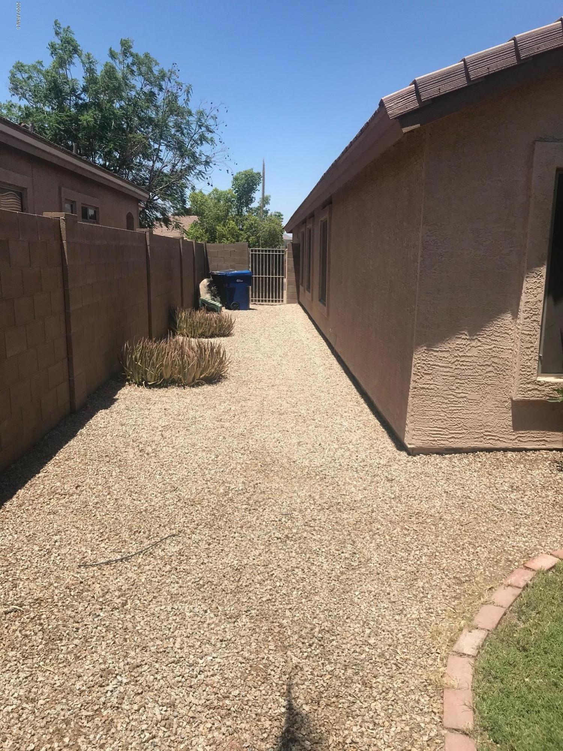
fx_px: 607
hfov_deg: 49.7
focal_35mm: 28
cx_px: 282
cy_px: 376
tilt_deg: -10.2
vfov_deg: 63.4
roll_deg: -0.5
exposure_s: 1/3096
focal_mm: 3.99
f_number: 1.8
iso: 20
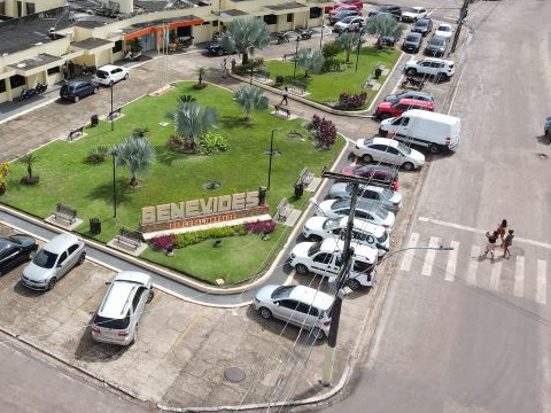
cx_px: 130
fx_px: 637
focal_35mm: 40
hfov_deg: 45.0
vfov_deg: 35.8
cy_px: 155
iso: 100
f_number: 2.8
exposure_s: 1/500
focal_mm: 4.5
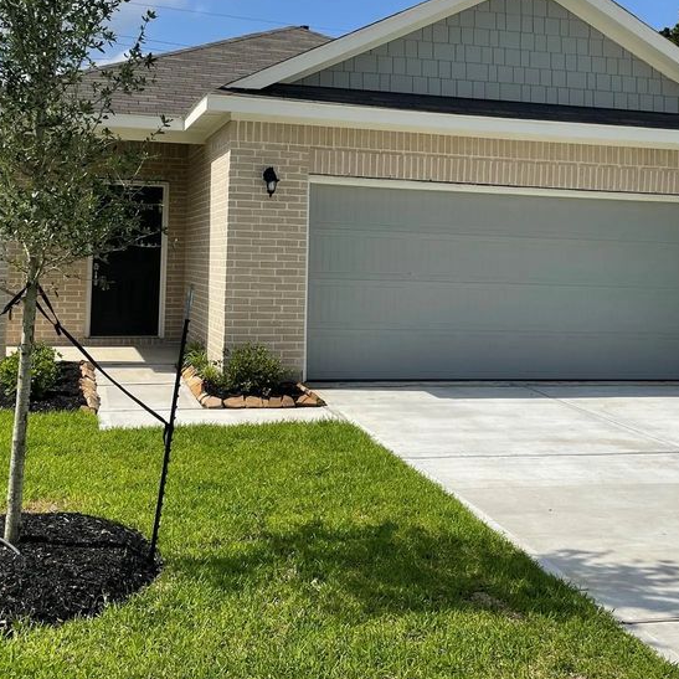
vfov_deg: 38.7
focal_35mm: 43
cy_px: 221
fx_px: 954
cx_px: 360
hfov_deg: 39.2
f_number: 1.6
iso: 32
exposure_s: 1/5051
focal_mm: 4.2
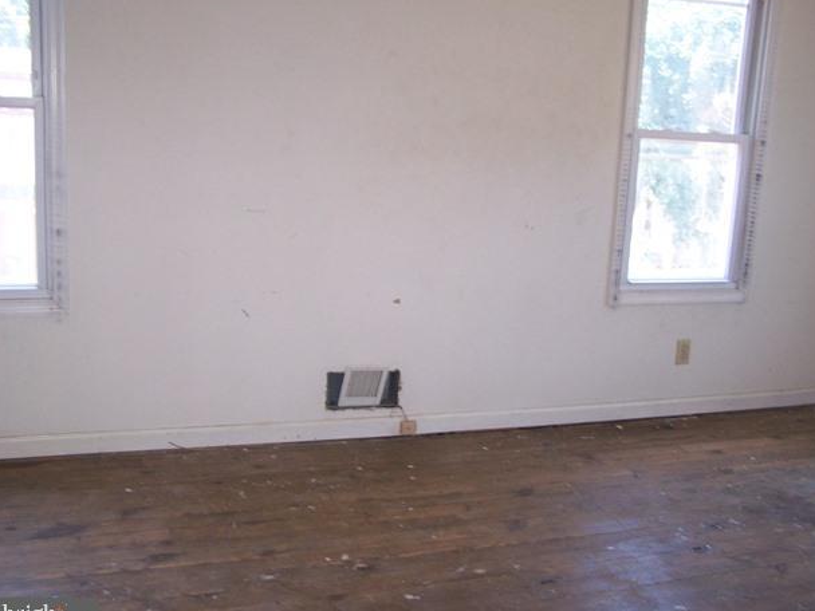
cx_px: 424
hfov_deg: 46.8
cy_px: 311
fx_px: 942
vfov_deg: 36.0
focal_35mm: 40
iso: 160
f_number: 2.8
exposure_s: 1/60
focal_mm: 6.3
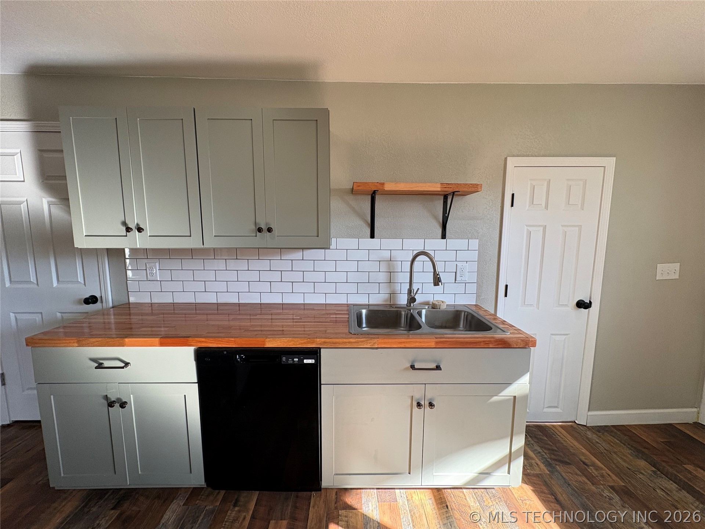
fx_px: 285
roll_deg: -0.2
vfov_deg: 85.7
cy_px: 264
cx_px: 352
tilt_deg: -6.1
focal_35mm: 14
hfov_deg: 102.1
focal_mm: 2.22
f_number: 2.2
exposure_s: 1/99
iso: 160
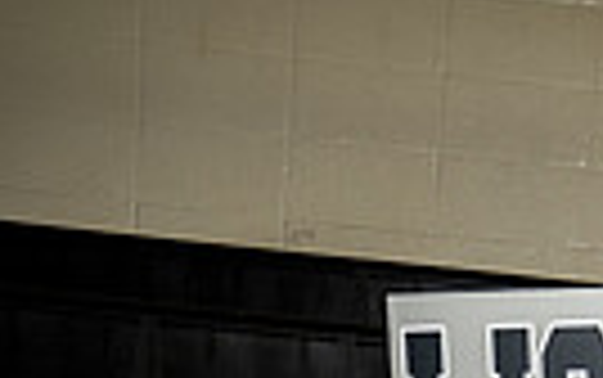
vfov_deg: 9.6
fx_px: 1908
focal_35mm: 116
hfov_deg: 17.6
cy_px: 999
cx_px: 598
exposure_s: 1/250
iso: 200
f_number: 5.6
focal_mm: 34
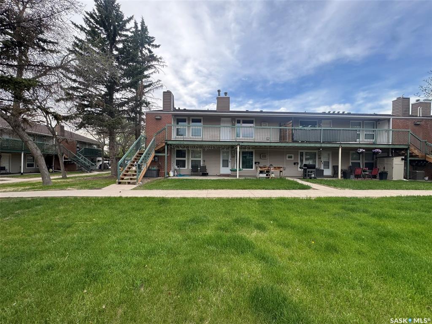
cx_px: 216
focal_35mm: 14
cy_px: 162
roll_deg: -0.7
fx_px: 175
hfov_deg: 102.1
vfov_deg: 85.7
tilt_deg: +0.7
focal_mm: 2.22
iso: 40
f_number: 2.2
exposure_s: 1/220
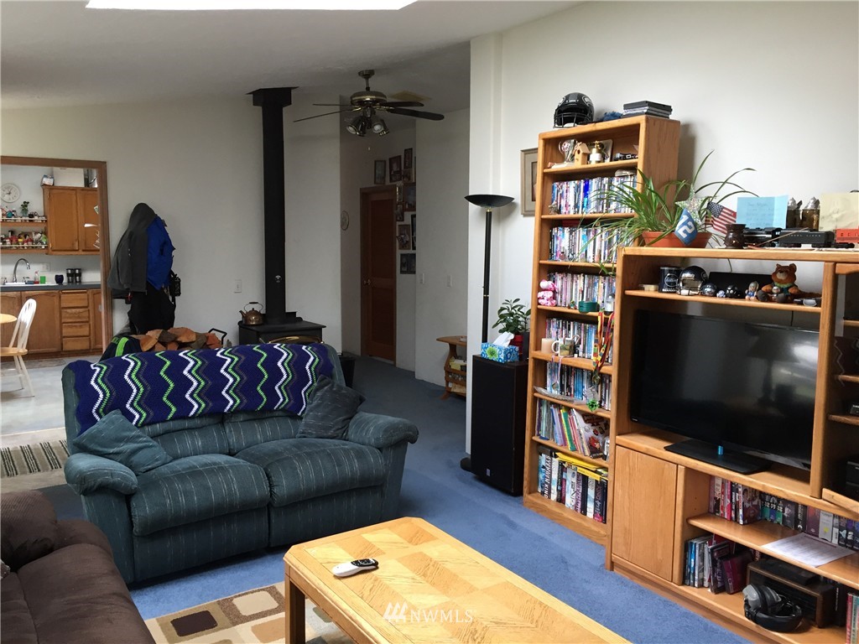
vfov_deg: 48.2
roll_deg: -0.6
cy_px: 322
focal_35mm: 29
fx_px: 720
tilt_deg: -5.9
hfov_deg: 61.7
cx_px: 430
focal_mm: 4.15
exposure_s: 1/30
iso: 32
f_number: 2.2
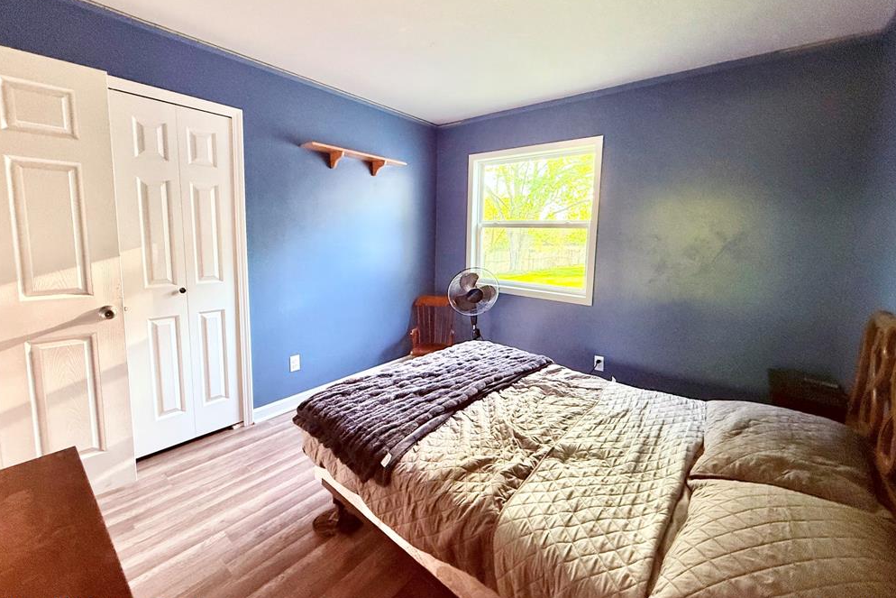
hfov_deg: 100.4
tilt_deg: -5.9
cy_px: 278
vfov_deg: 77.2
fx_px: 373
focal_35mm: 15
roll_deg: -1.6
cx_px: 456
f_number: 2.2
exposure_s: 1/60
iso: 500
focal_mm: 2.22
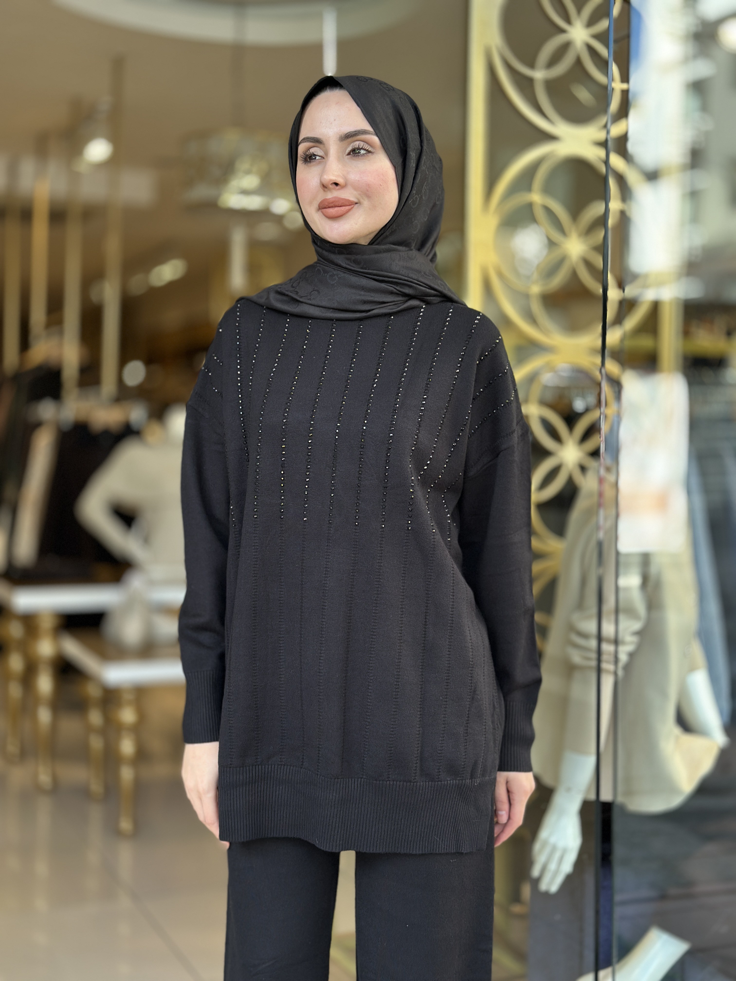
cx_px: 368
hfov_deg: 30.3
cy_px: 490
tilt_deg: -1.1
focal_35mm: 48
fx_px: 1361
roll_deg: -1.5
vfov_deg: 39.7
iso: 100
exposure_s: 1/139
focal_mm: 6.86
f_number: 1.78
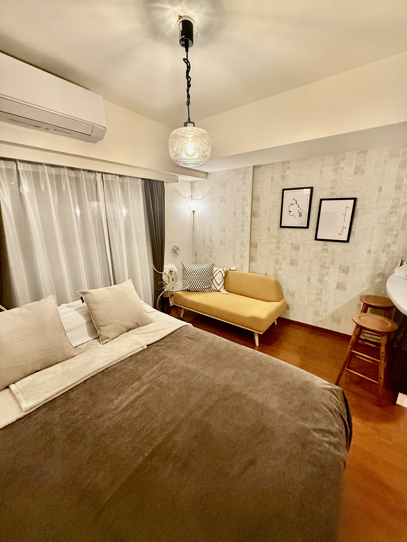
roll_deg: +2.0
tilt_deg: -13.3
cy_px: 271
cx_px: 204
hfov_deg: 85.7
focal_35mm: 14
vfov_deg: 102.1
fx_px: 219
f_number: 2.2
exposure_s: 1/50
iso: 400
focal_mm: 2.22
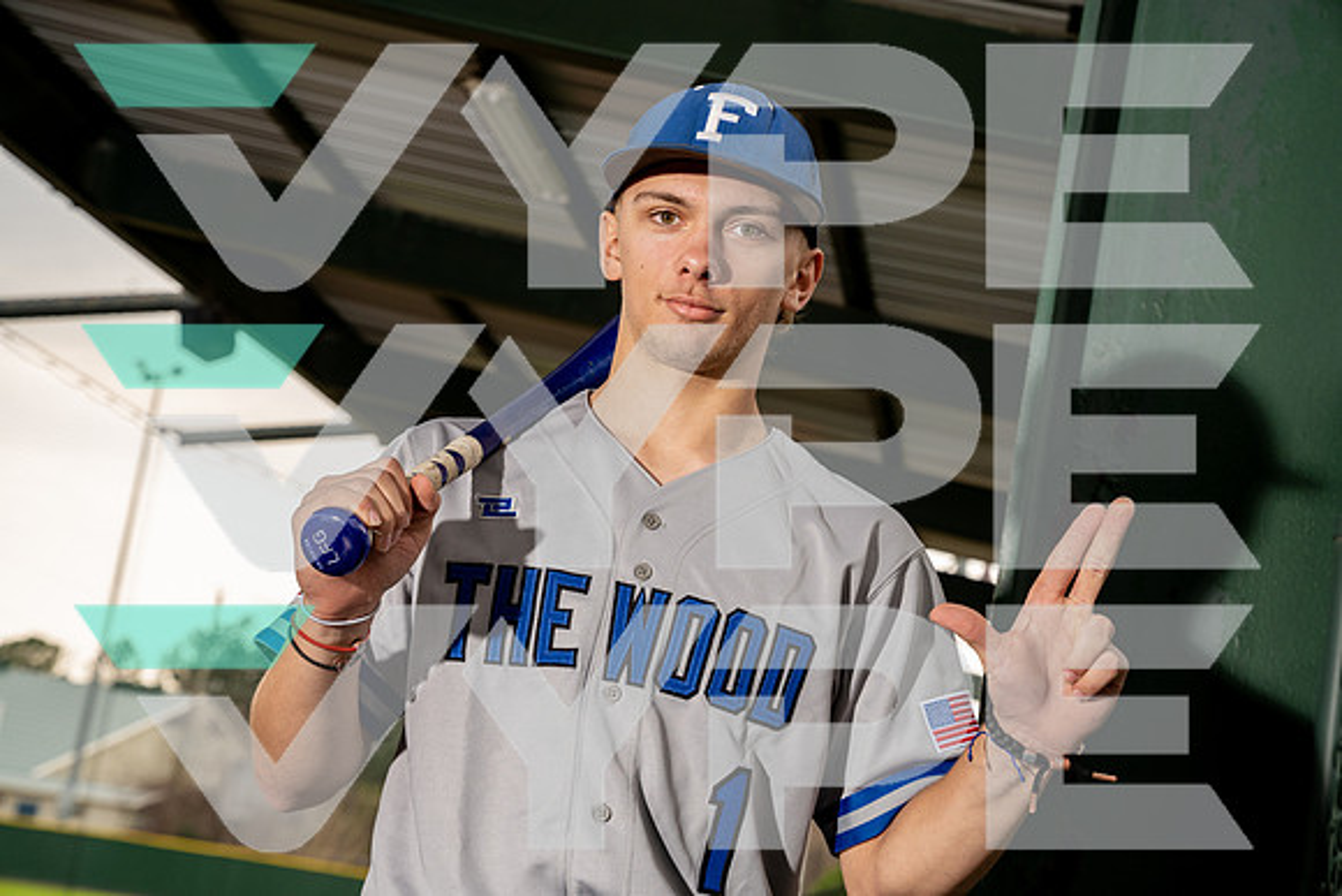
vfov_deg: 19.5
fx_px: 2610
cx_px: 671
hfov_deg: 28.8
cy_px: 448
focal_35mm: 70
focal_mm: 70
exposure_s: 1/250
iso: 640
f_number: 6.3
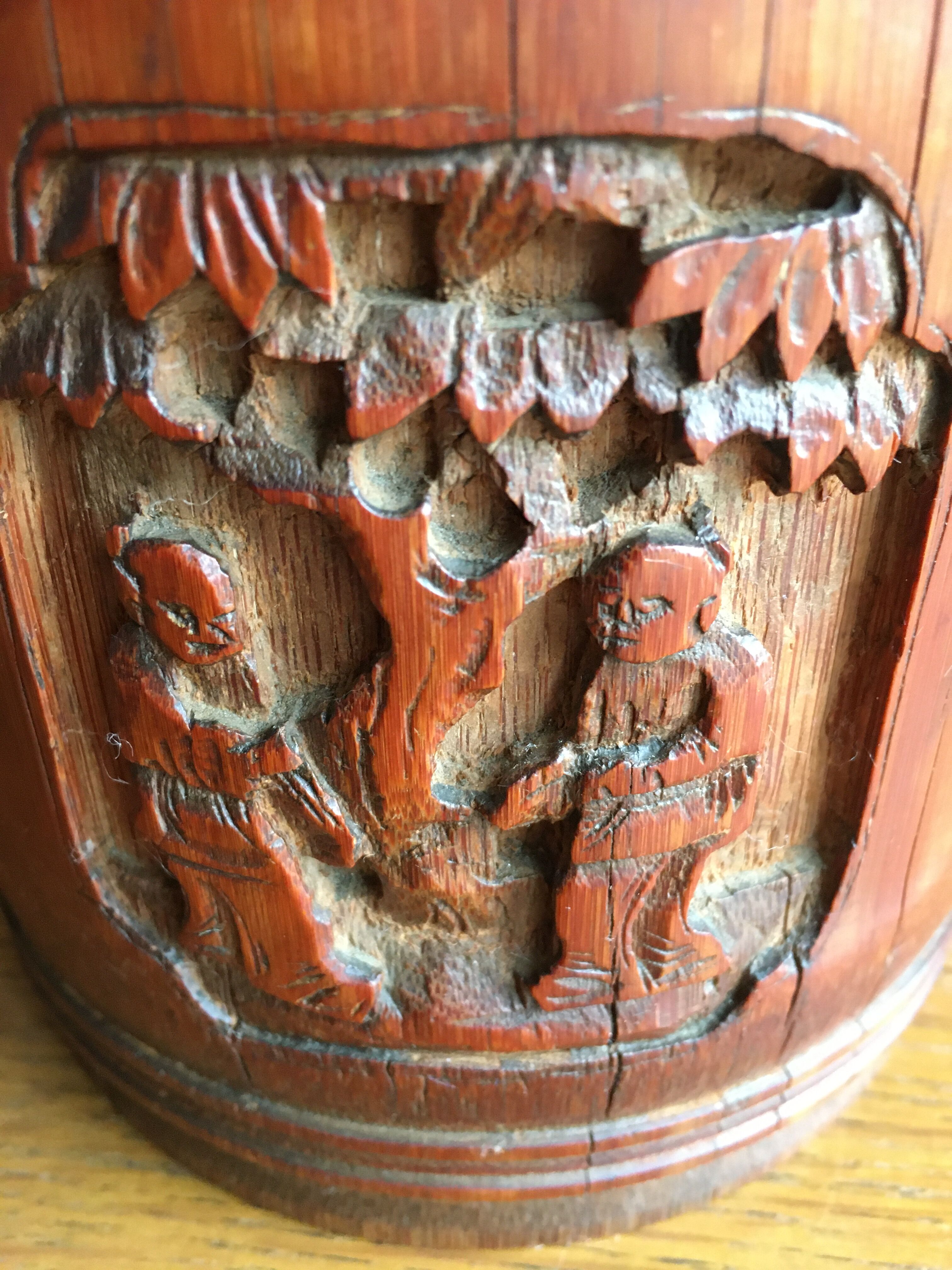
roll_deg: +0.1
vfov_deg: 61.7
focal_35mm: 29
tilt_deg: -31.6
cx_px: 476
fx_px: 1063
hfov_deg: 48.2
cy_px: 635
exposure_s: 1/25
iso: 200
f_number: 2.2
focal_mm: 4.15
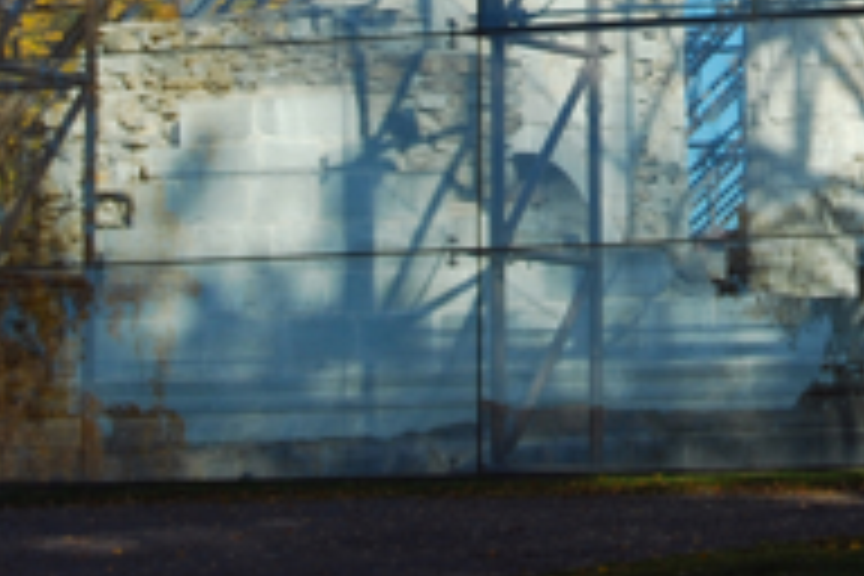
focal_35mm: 210
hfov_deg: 9.7
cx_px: 864
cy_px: -302
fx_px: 5040
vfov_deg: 6.5
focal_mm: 42
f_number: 7.1
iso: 100
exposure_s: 1/200
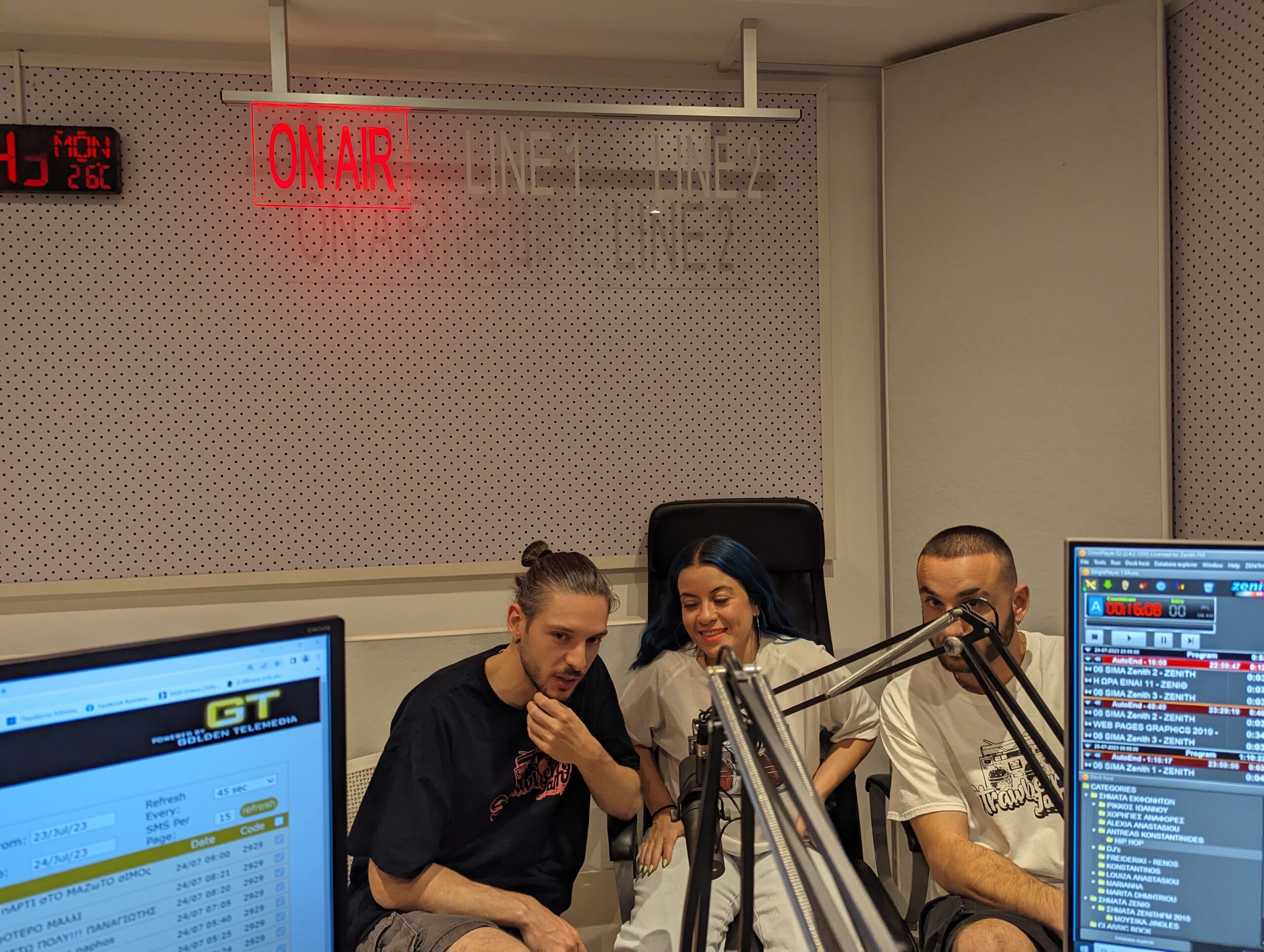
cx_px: 632
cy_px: 476
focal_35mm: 24
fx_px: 878
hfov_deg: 71.5
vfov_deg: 56.9
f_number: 1.85
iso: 298
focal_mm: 6.81
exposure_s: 1/143
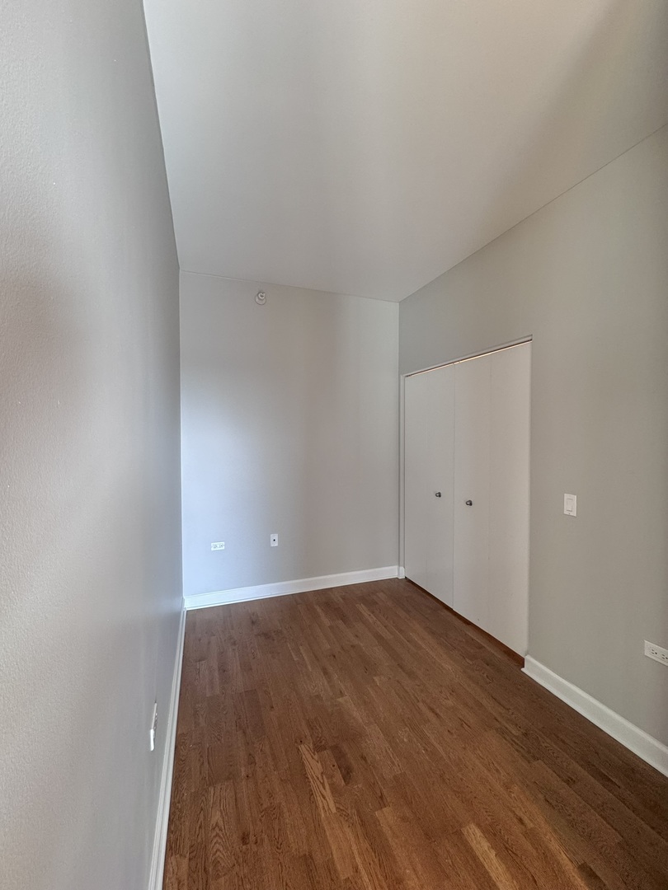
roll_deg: +0.2
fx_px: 360
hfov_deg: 85.7
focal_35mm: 14
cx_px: 334
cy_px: 445
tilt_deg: -2.0
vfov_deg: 102.1
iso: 200
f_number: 2.2
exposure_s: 1/60
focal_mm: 2.22
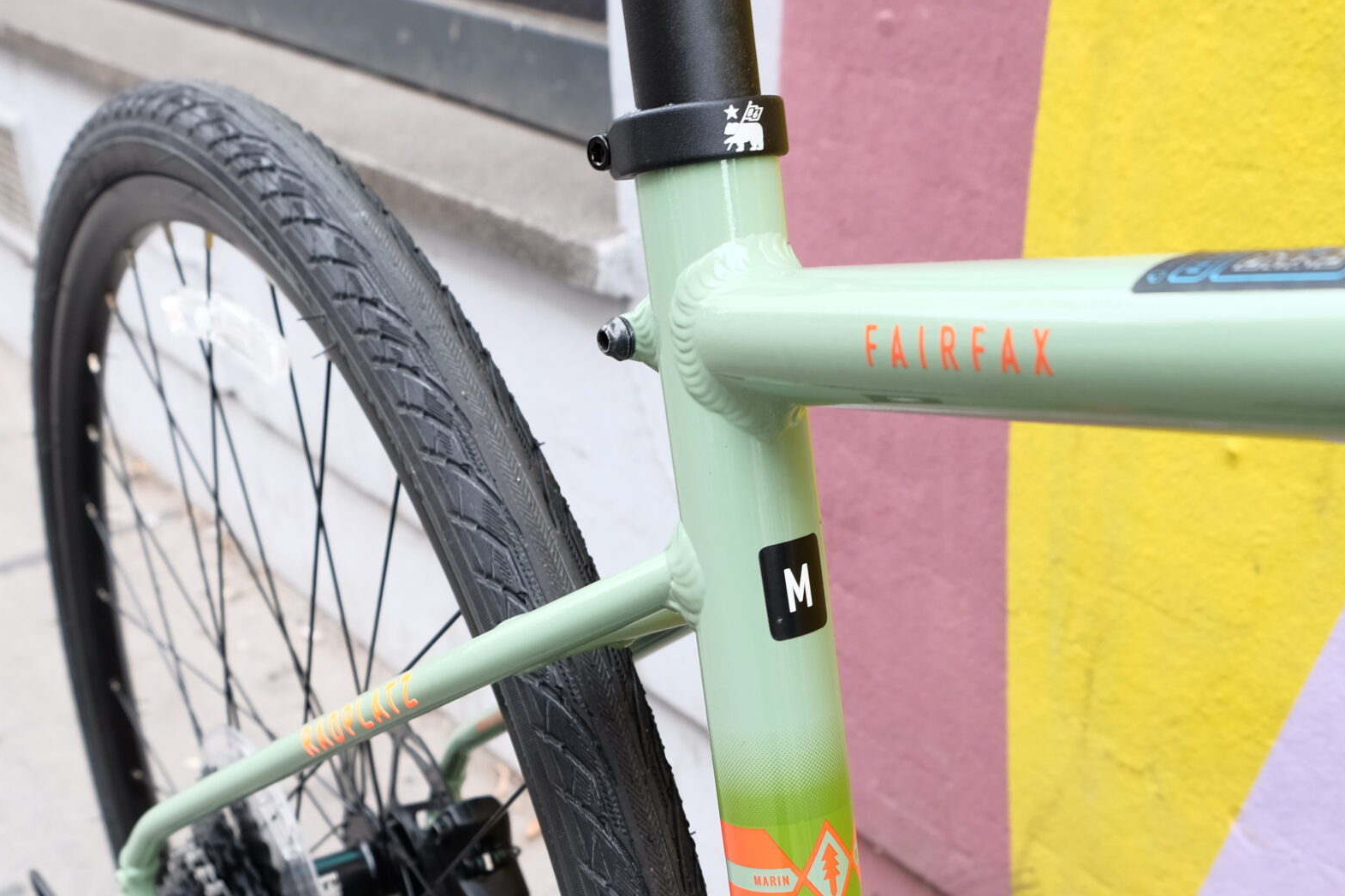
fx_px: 1644
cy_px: 722
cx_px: 700
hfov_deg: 44.5
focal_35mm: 44
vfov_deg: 29.8
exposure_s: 1/26
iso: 200
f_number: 5
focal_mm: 18
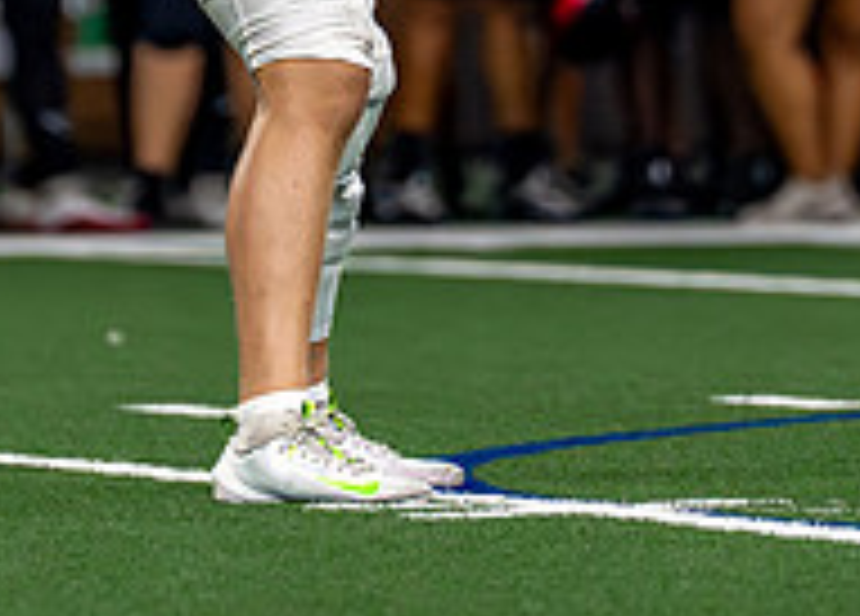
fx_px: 23261
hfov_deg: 2.1
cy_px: -421
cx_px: 321
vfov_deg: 1.5
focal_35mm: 951
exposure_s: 1/2000
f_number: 2.8
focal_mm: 200
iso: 4000
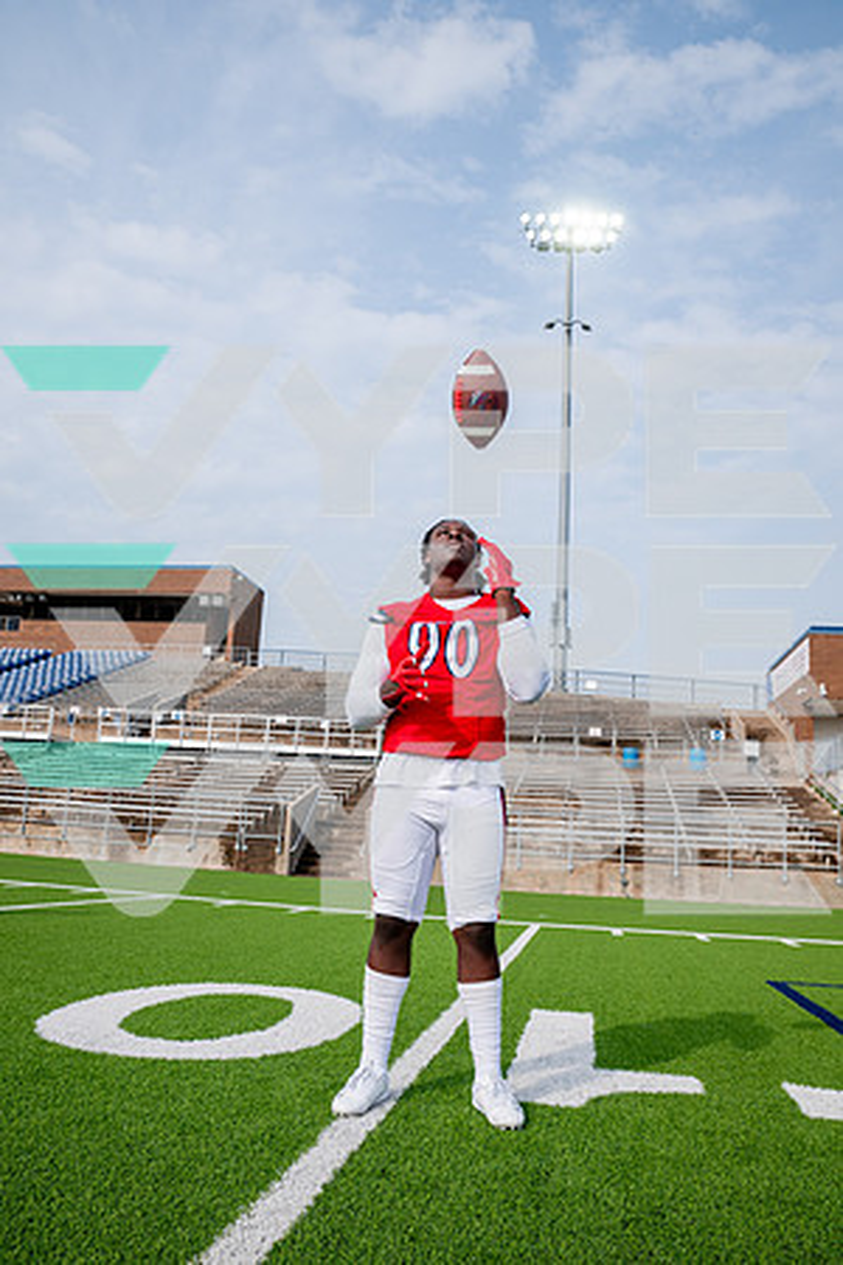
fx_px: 913
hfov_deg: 49.6
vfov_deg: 69.4
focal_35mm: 26
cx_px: 422
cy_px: 632
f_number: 7.1
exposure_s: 1/320
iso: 125
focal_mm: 26
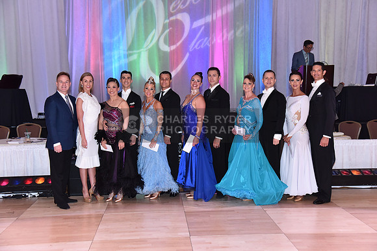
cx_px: 188
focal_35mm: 46
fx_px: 482
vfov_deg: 29.3
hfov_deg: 42.7
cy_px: 126
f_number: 5
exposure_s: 1/250
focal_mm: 46
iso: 2000
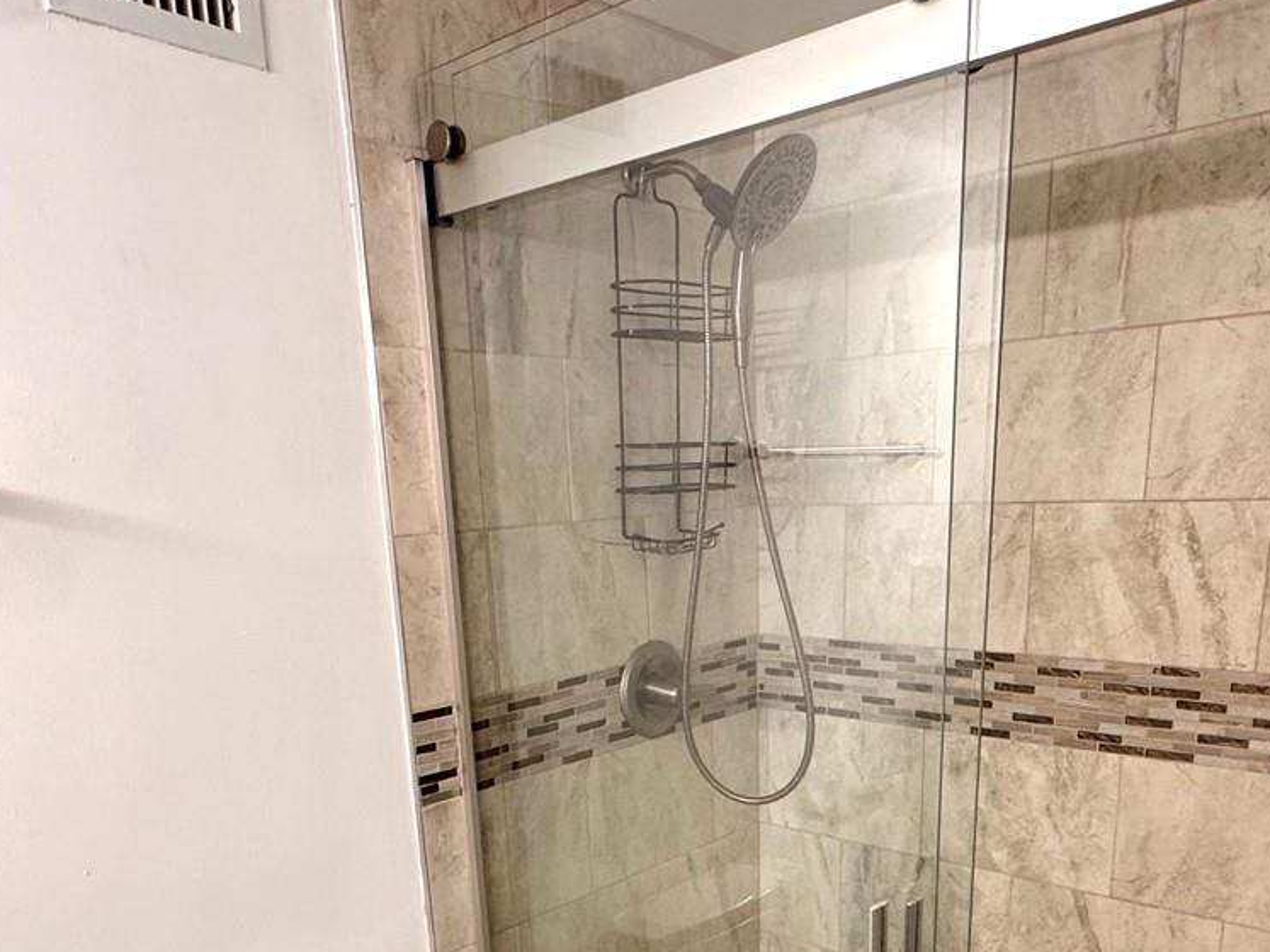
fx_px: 1100
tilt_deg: -16.4
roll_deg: +1.7
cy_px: 792
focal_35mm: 30
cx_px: 655
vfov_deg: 44.0
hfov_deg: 60.0
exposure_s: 1/120
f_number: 2.2
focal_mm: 2.22
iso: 200
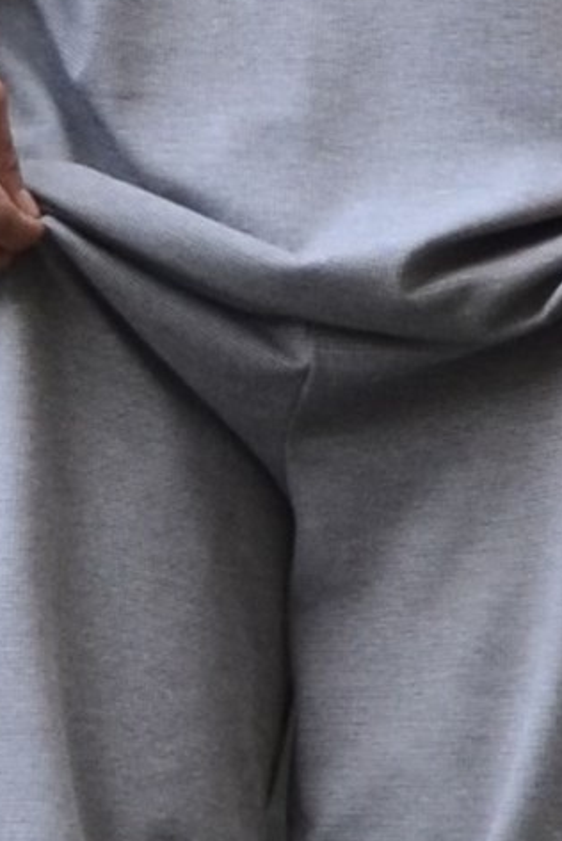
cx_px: 368
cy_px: 294
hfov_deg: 8.0
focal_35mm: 171
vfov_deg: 12.0
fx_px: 3998
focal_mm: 24
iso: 400
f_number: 8
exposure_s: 1/80
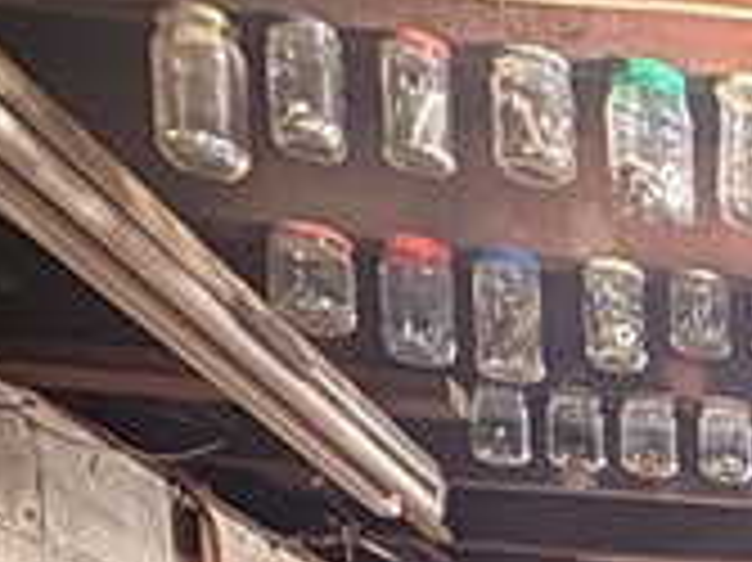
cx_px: 1477
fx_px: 1867
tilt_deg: -6.0
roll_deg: -0.8
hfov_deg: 17.1
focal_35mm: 86
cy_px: 1245
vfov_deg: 13.6
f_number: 2.2
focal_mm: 2.22
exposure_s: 1/15
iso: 1000
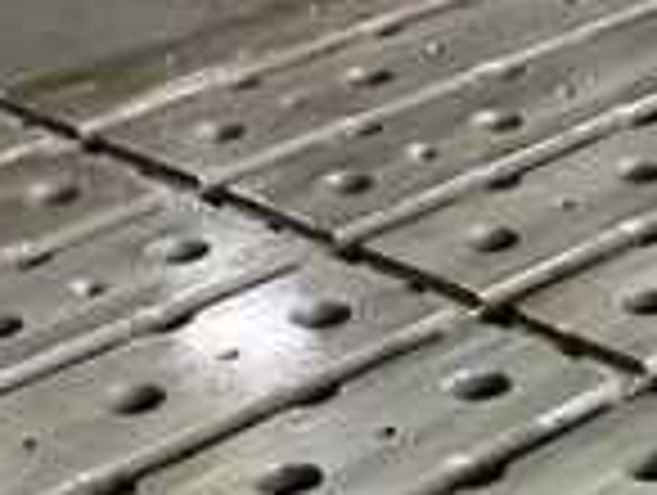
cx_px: 652
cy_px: 792
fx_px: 2262
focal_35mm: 119
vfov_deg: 11.8
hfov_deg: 16.2
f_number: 1.8
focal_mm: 3
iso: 100
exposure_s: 1/60
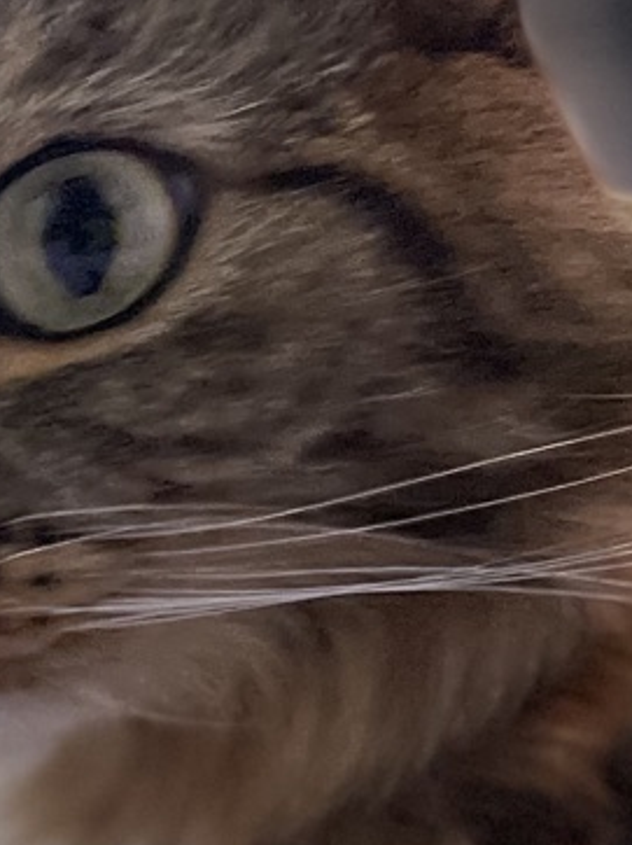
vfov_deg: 15.6
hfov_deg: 12.6
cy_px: 1300
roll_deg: +0.8
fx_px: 2803
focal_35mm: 115
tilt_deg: -21.1
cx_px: -121
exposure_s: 1/39
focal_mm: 5.1
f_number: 1.6
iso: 640
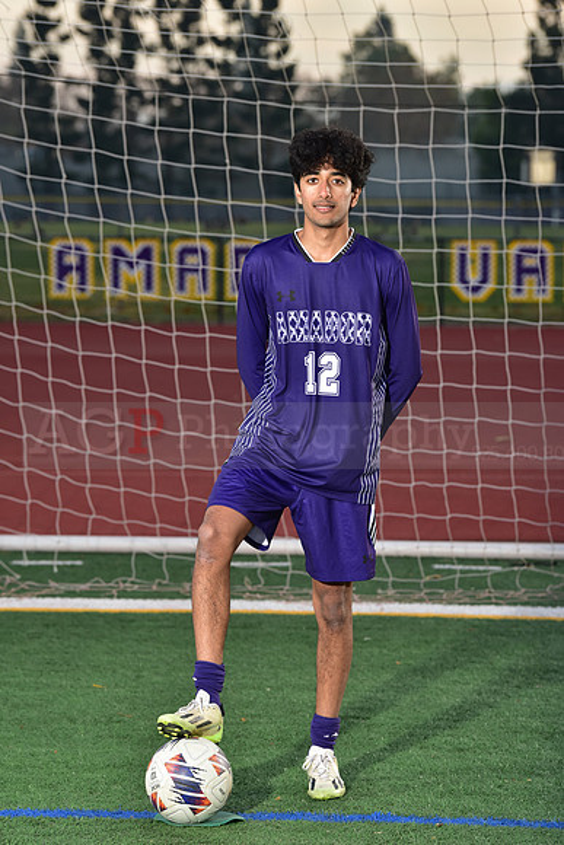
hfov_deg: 9.2
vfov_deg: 13.7
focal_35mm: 150
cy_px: 422
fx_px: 3523
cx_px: 282
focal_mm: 150
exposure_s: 1/250
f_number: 6.3
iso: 400
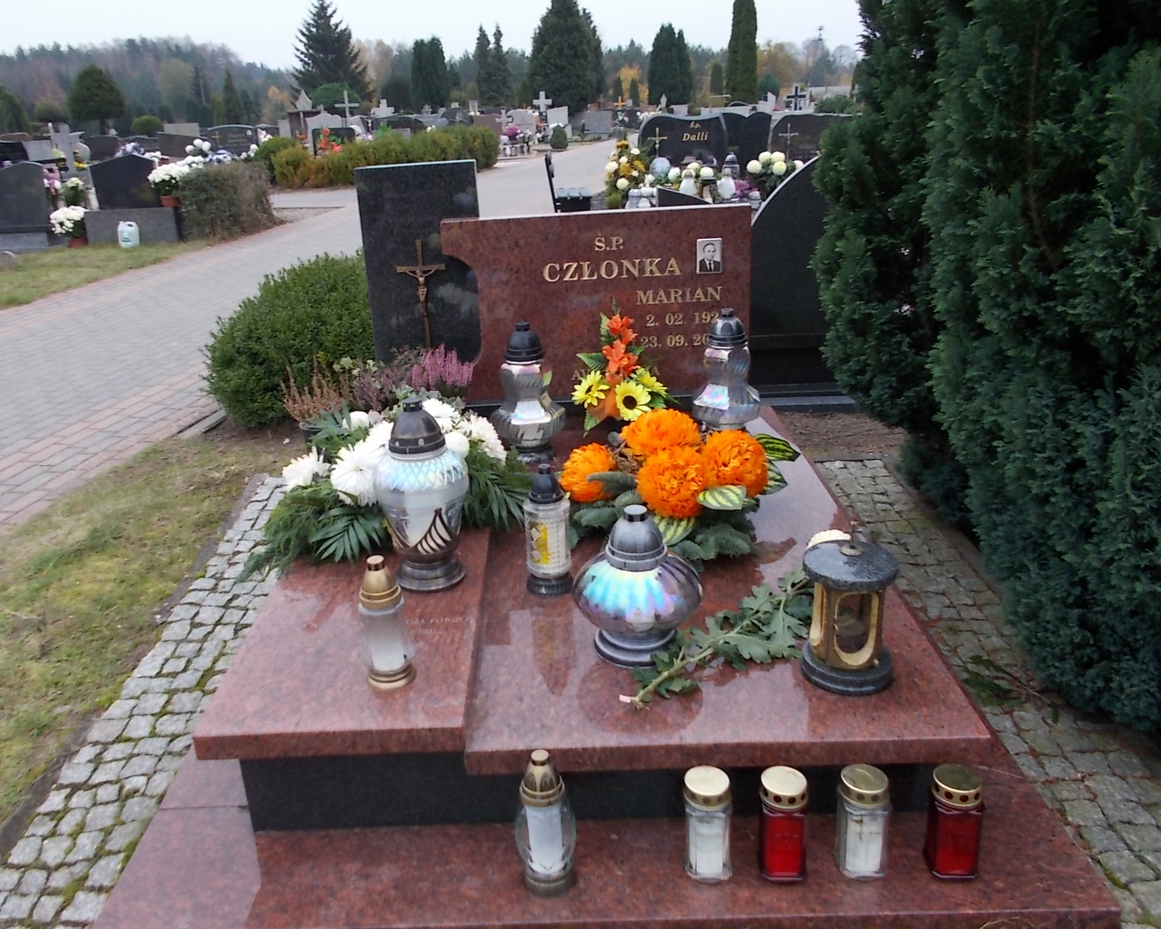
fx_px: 962
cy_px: 455
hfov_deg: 62.1
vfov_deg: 51.5
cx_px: 522
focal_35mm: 28
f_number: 3.2
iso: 80
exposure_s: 1/60
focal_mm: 4.6
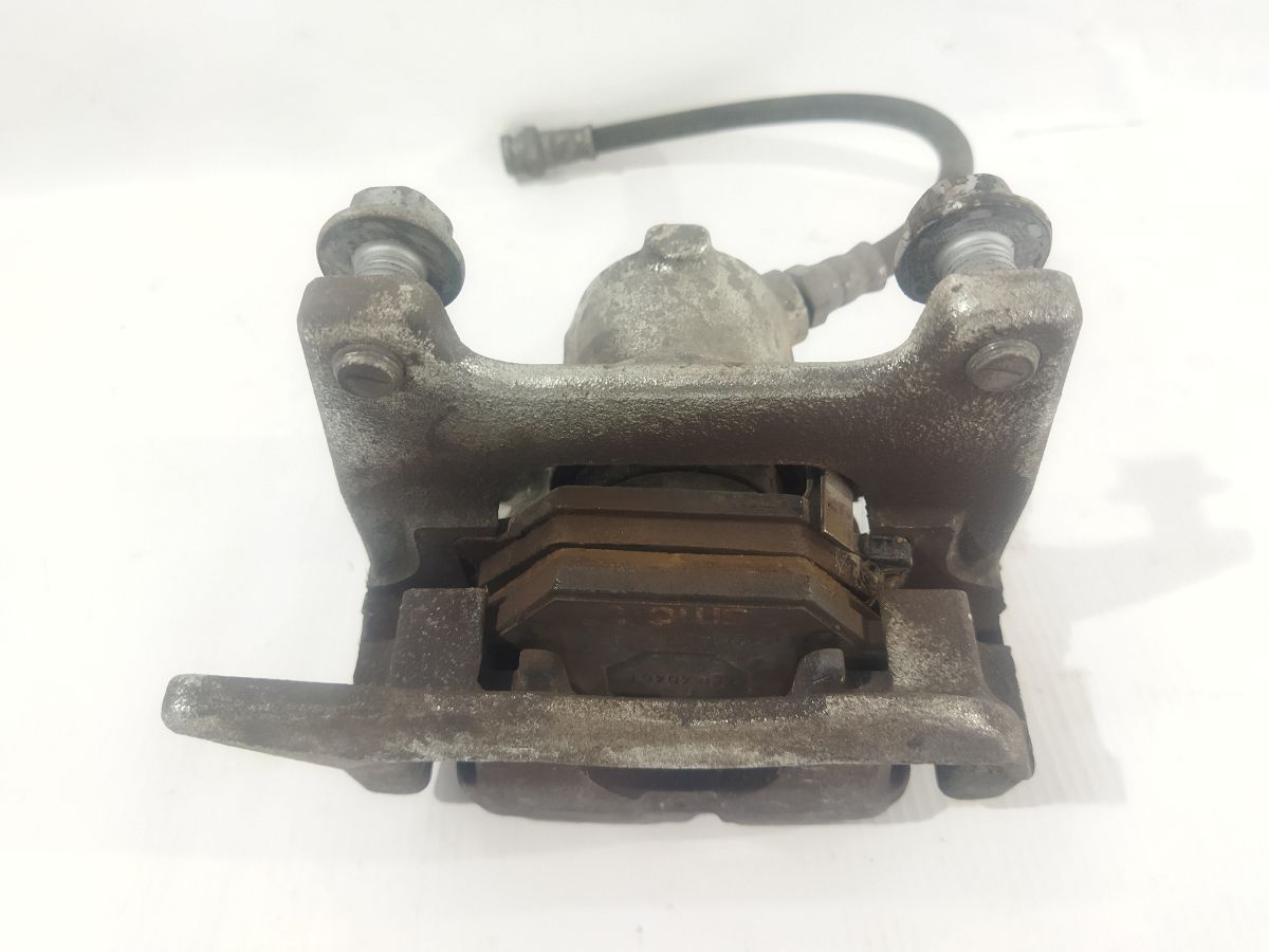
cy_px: 476
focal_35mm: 27
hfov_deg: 65.3
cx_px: 634
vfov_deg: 51.4
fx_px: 990
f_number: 1.79
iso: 325
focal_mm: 4.71
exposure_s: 1/50
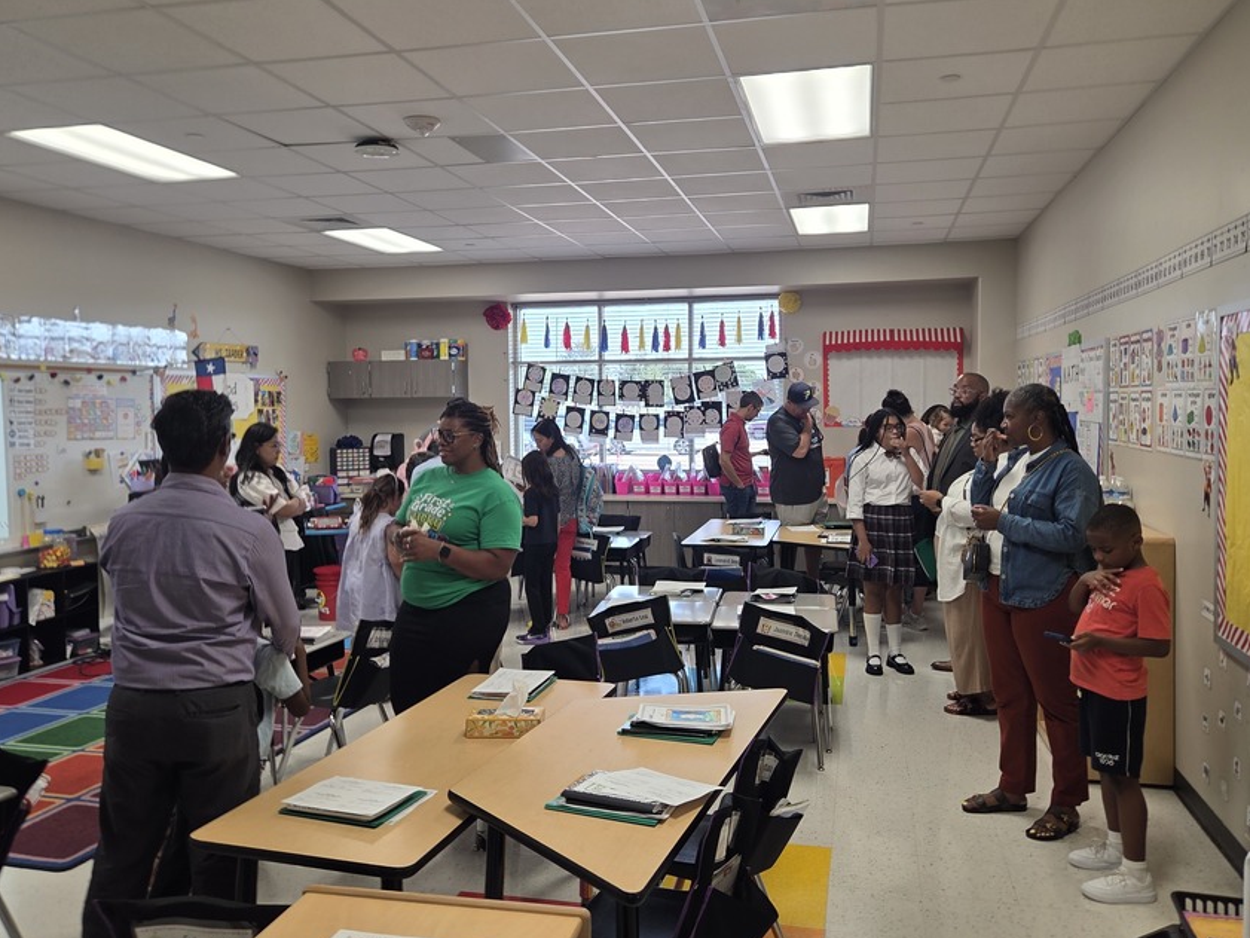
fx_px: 1011
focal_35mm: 28
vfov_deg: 49.7
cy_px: 447
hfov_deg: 63.4
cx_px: 639
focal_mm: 5.4
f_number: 1.8
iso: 32
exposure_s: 1/50.2
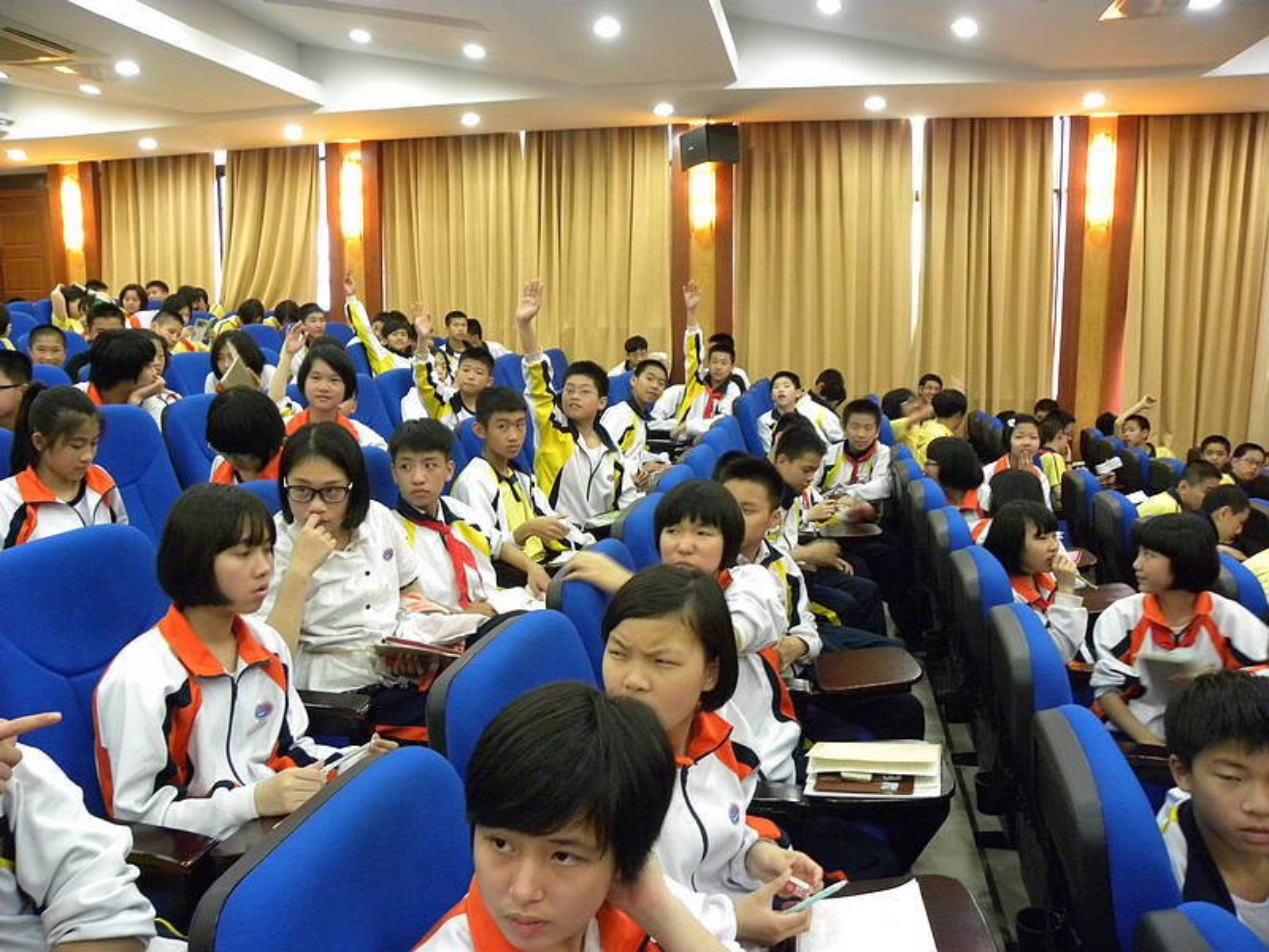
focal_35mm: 26
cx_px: 634
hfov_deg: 67.3
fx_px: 953
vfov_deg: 53.1
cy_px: 476
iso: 400
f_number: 2.8
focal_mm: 4.6
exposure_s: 1/19.7
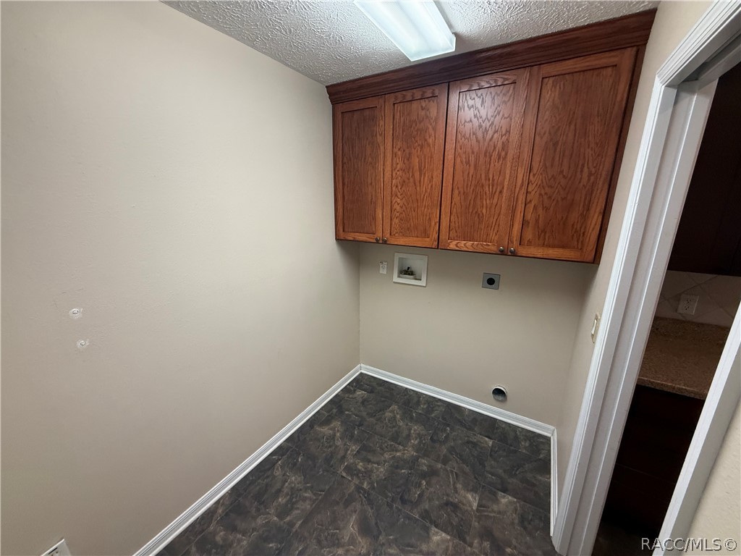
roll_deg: -0.2
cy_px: 278
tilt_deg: -14.7
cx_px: 370
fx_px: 300
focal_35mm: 14
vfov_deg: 85.7
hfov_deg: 102.1
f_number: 2.2
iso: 250
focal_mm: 2.22
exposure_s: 1/120
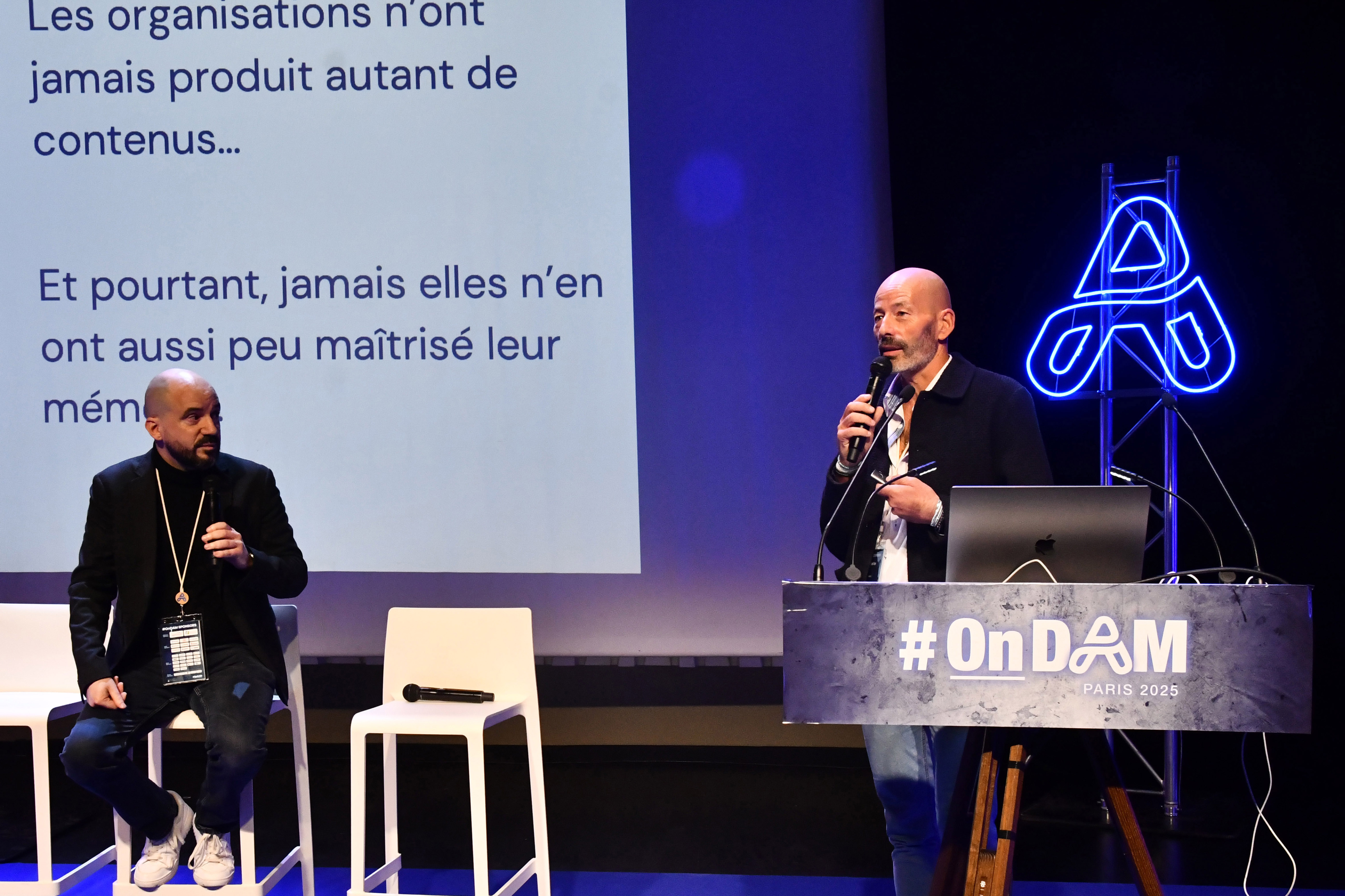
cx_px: 672
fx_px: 1457
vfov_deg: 34.2
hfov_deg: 49.6
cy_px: 448
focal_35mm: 39
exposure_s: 1/125
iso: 2500
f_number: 8
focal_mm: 26
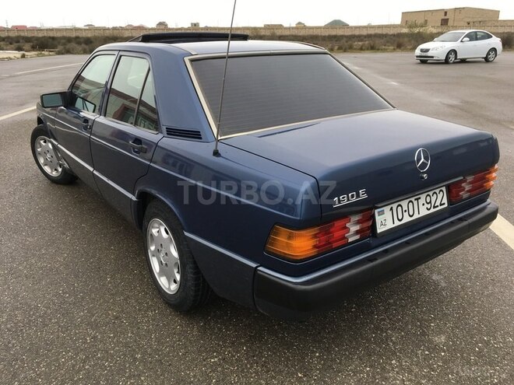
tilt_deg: -20.0
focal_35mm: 29
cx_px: 257
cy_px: 192
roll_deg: -0.3
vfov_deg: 48.2
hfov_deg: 61.7
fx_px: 431
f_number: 2.2
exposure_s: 1/310
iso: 25
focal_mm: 4.15
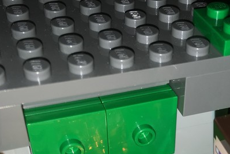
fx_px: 434
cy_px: 176
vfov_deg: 19.1
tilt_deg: -43.0
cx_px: 165
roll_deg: -2.4
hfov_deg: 29.3
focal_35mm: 68
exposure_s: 1/208
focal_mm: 4.15
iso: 25
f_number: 2.2
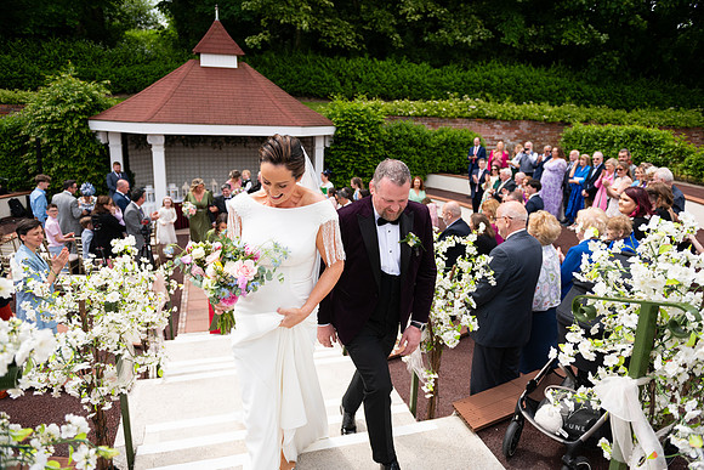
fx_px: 469
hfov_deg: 73.7
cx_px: 352
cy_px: 235
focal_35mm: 24
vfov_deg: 53.2
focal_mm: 24
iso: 250
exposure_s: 1/2500
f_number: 3.5
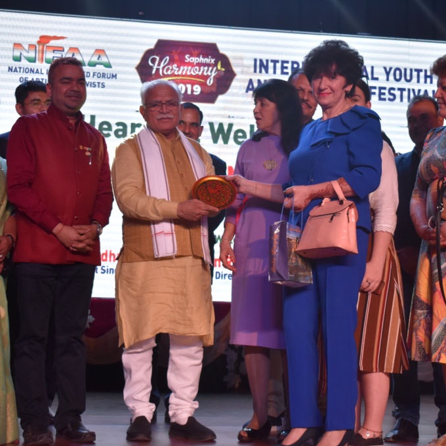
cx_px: 221
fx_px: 1064
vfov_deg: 23.7
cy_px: 223
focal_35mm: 73
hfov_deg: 23.7
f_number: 4.8
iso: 800
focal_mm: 38
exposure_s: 1/200
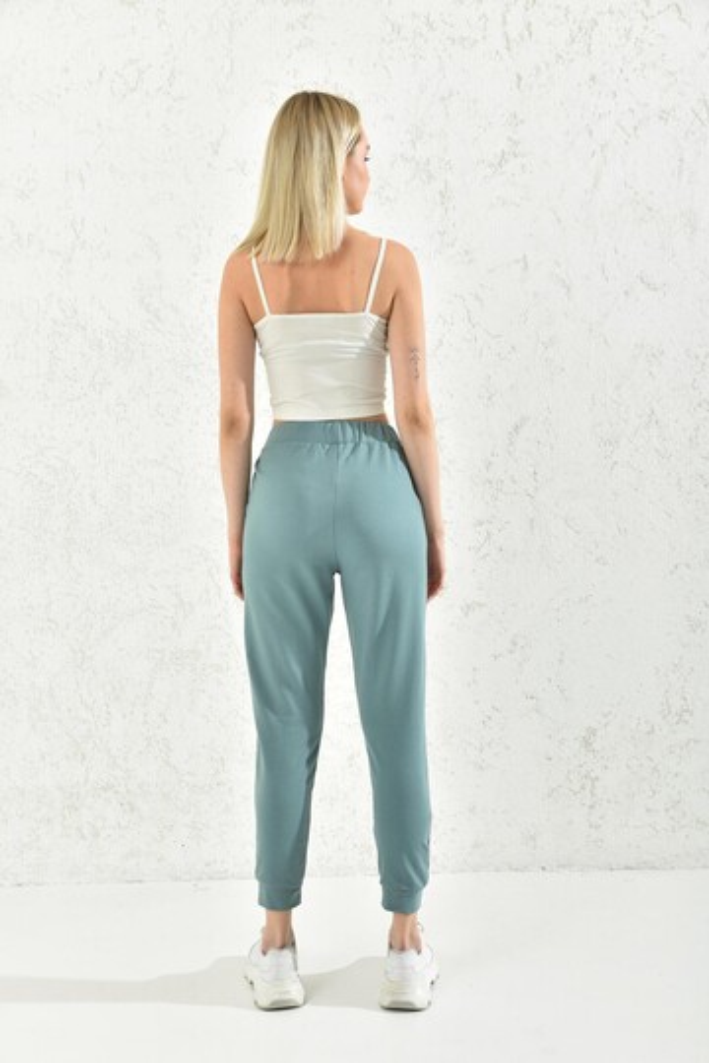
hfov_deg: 33.4
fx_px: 1182
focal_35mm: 40
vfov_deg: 48.5
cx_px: 354
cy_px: 532
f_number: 7.1
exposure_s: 1/160
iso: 100
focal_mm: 40
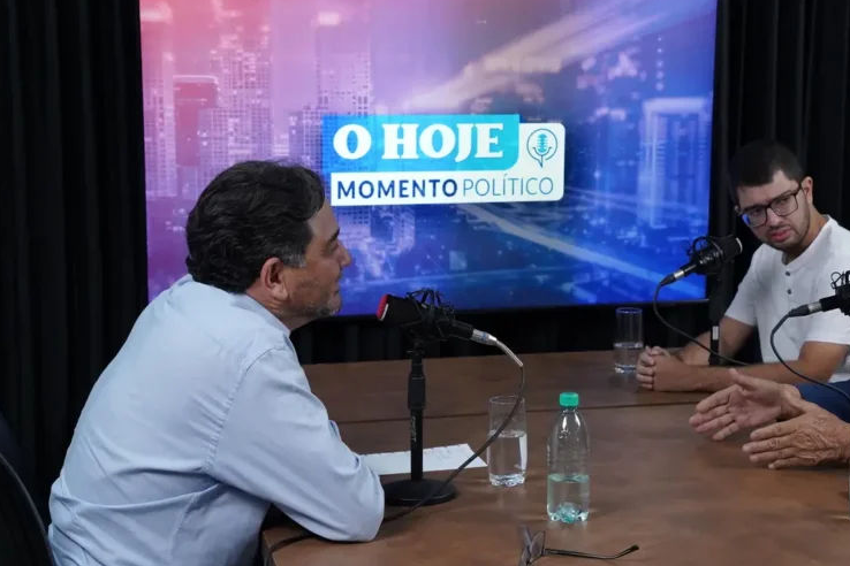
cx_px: 569
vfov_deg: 20.0
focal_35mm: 68
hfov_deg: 29.4
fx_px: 1609
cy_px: 270
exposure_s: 1/320
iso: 5000
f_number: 6.3
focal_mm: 49.1
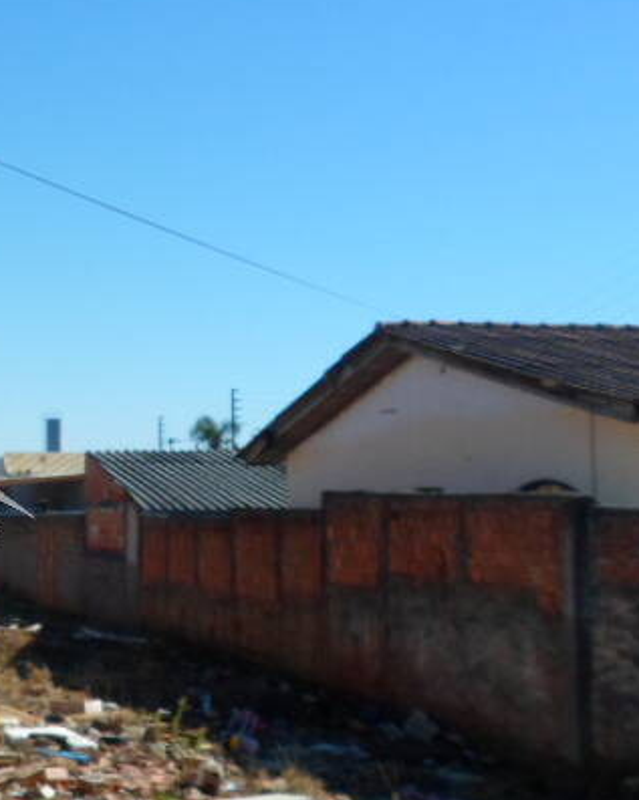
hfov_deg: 21.5
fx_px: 1491
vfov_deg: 30.0
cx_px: -222
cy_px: 389
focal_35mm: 63
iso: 80
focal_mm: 4.5
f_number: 2.5
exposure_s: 1/2000
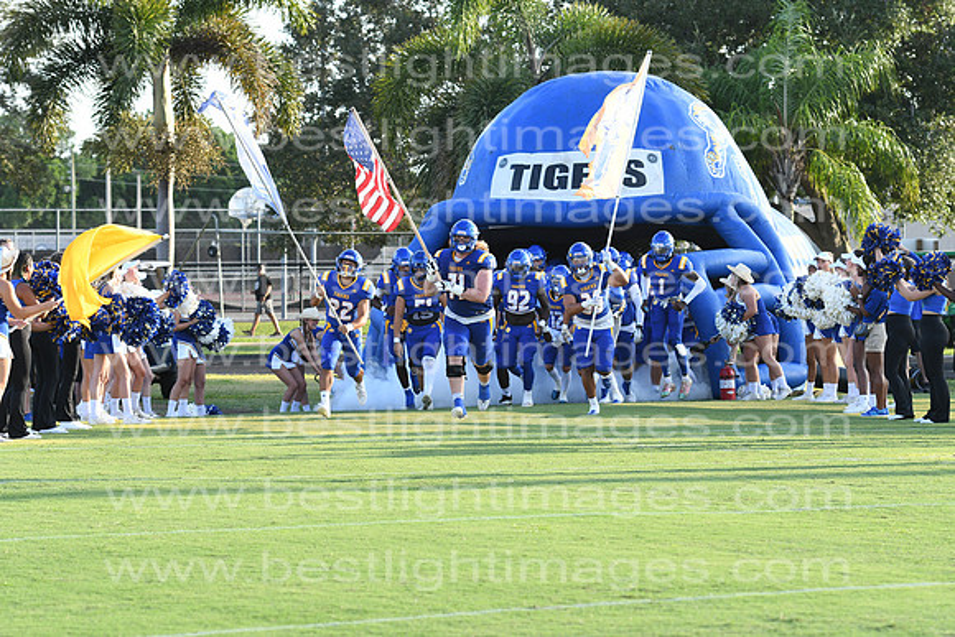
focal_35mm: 147
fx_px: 3900
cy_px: 318
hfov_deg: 14.0
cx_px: 478
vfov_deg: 9.3
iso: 320
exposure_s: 1/500
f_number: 5.6
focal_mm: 98
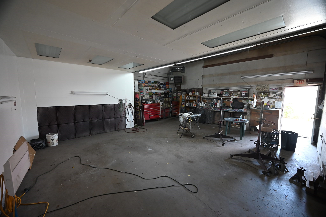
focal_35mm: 14
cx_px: 163
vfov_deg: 81.3
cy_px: 108
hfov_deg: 104.2
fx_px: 127
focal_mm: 14
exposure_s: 1/125
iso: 2200
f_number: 4
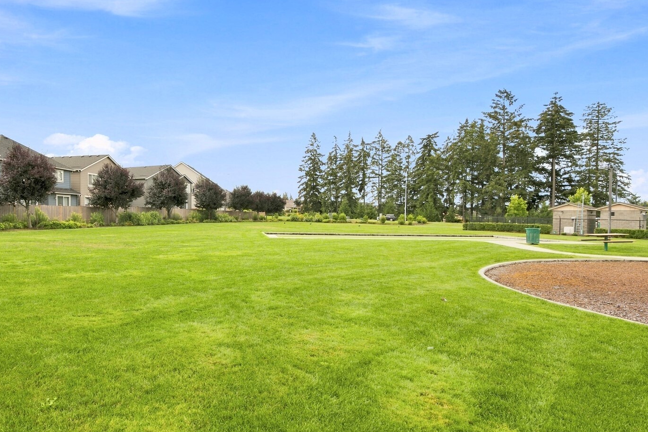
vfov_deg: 59.5
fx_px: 378
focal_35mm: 21
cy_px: 205
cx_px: 265
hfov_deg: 80.4
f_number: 9
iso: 400
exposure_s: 1/80
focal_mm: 17
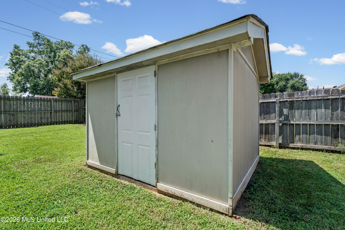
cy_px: 115
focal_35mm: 16
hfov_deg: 96.7
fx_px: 153
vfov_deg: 73.7
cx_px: 172
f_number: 8
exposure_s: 1/500
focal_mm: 16
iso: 1000
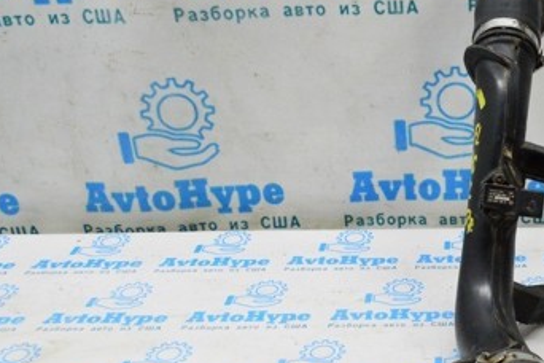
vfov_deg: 22.9
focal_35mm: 59
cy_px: 238
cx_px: 477
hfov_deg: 32.5
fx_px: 891
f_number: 8
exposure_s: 1/250
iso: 6400
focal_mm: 21
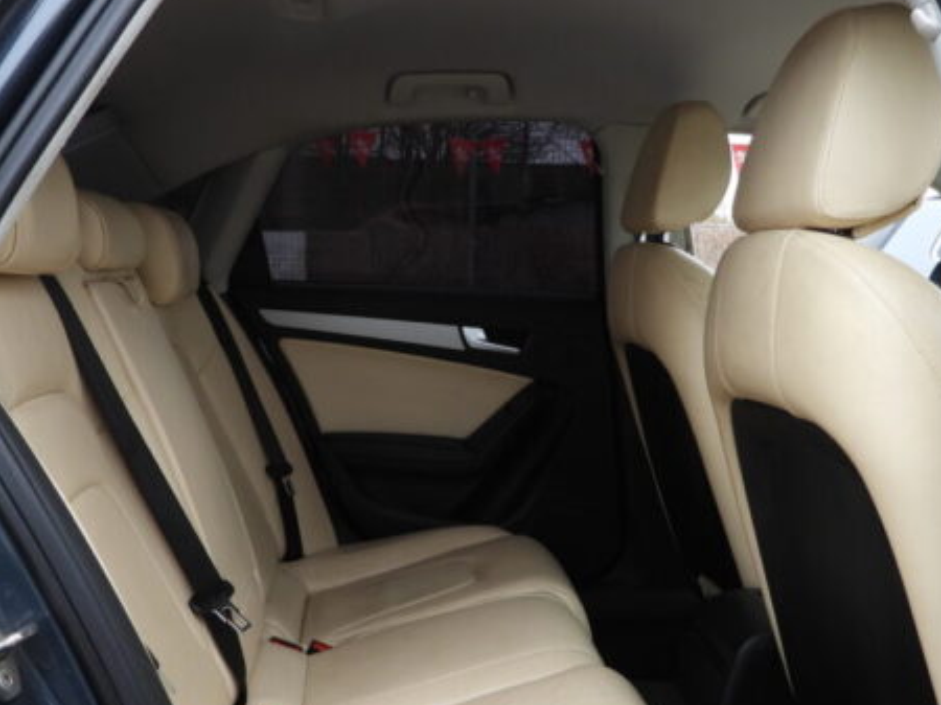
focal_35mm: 38
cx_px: 475
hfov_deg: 49.0
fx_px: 1032
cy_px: 458
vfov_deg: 37.4
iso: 100
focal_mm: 4.3
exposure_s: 1/160
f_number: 2.8
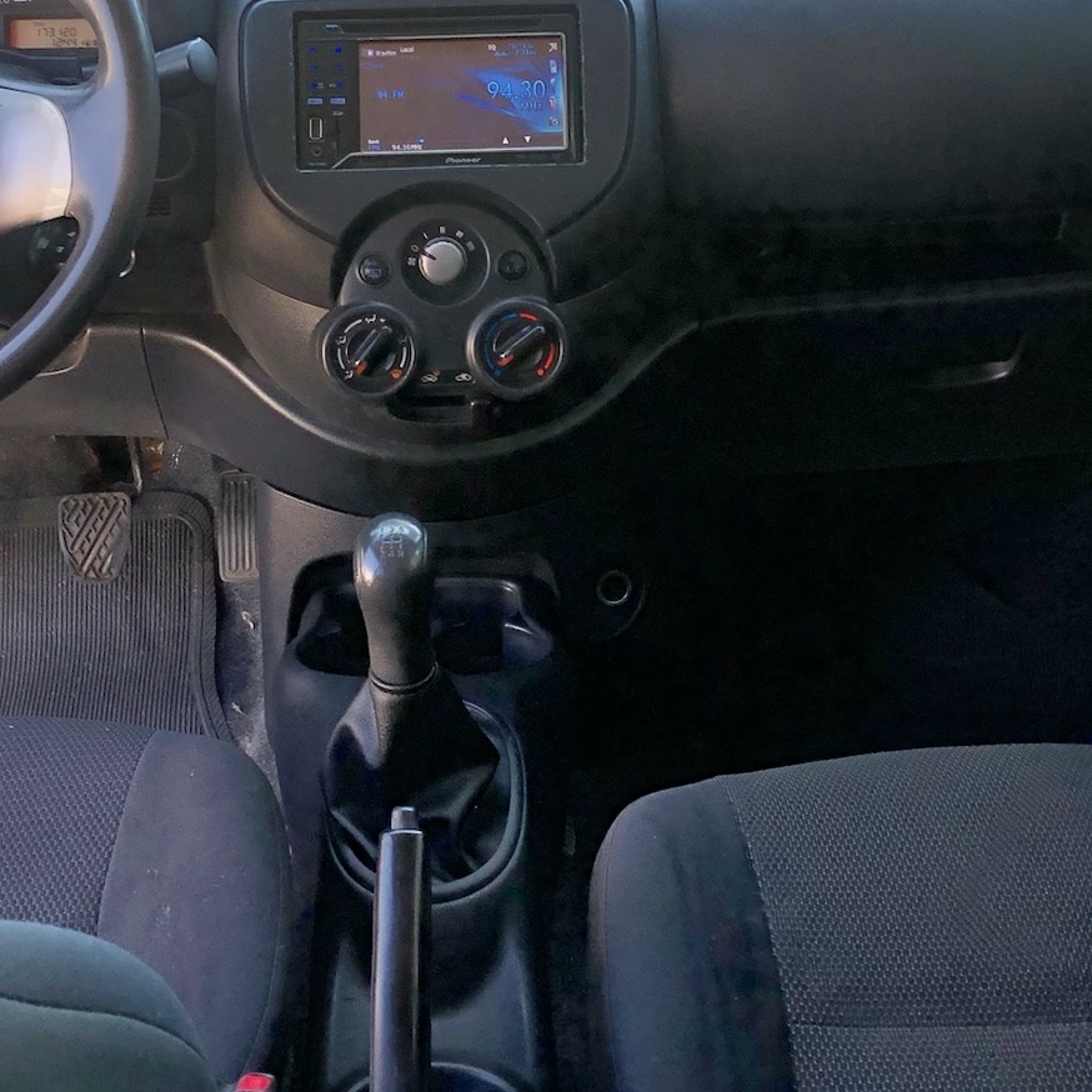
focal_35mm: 58
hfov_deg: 29.5
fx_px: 2070
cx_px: 486
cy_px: 295
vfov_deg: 29.2
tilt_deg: -23.8
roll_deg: +2.9
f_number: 1.8
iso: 40
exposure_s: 1/120
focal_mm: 3.99
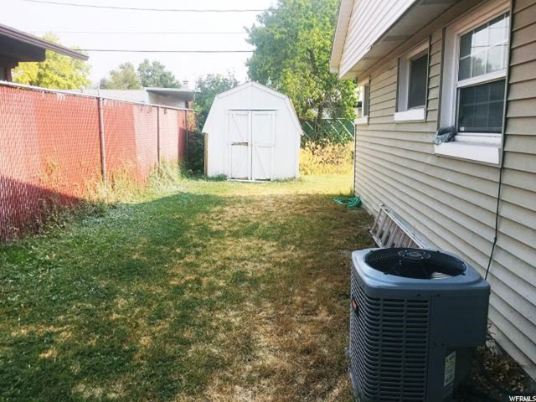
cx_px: 268
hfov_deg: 61.7
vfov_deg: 48.2
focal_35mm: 29
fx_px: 449
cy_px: 201
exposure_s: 1/718
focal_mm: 4.15
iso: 25
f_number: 2.2
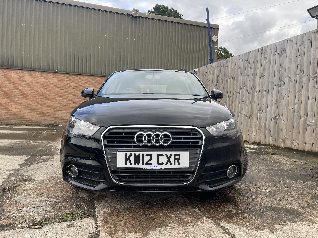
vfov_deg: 54.9
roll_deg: -0.9
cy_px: 119
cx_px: 159
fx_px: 230
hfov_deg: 69.4
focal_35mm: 25
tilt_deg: -2.6
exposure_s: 1/505
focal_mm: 5.1
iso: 32
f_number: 1.6
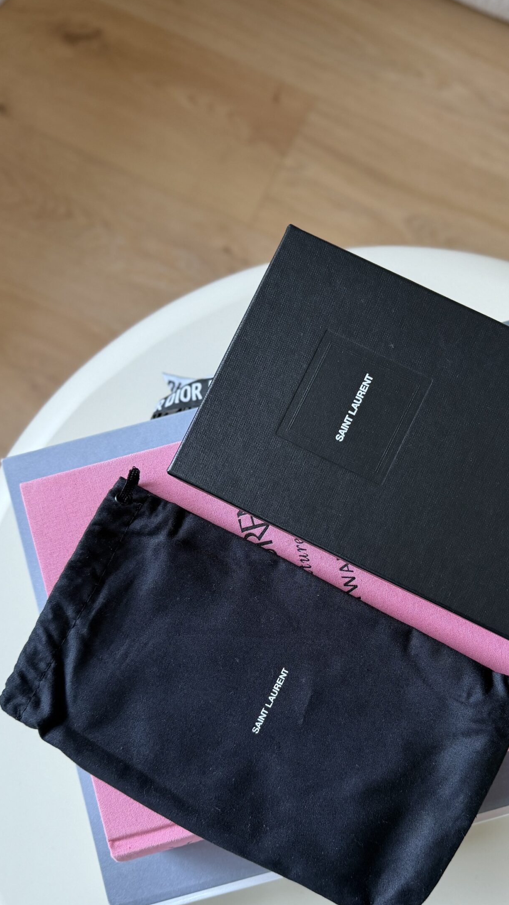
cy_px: 524
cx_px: 334
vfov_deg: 62.3
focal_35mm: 31
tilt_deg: -84.6
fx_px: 744
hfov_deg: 37.4
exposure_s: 1/60
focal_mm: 6.76
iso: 200
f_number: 1.78
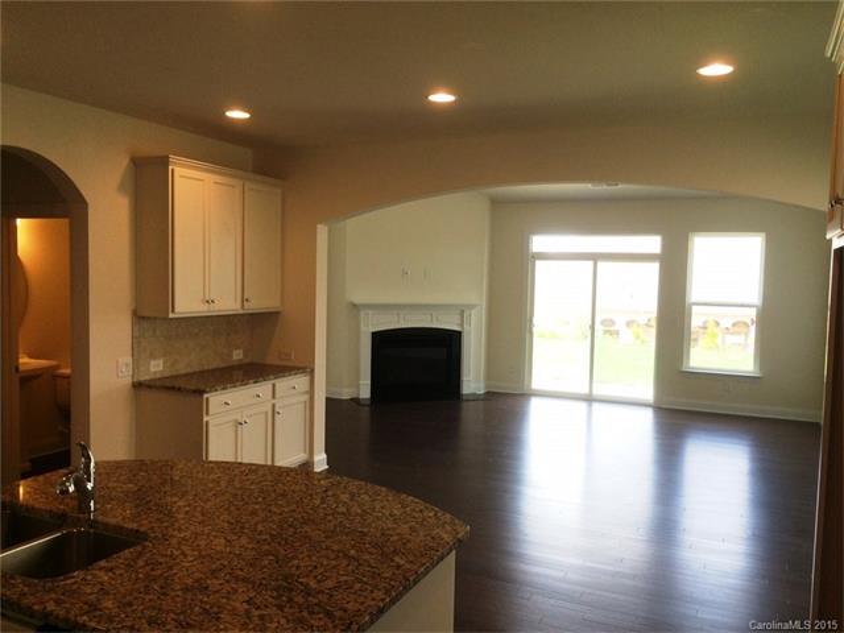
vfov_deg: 48.2
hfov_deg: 61.7
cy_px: 316
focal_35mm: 29
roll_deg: -0.5
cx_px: 422
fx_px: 707
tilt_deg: -3.4
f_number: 2.2
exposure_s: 1/120
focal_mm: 4.15
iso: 40
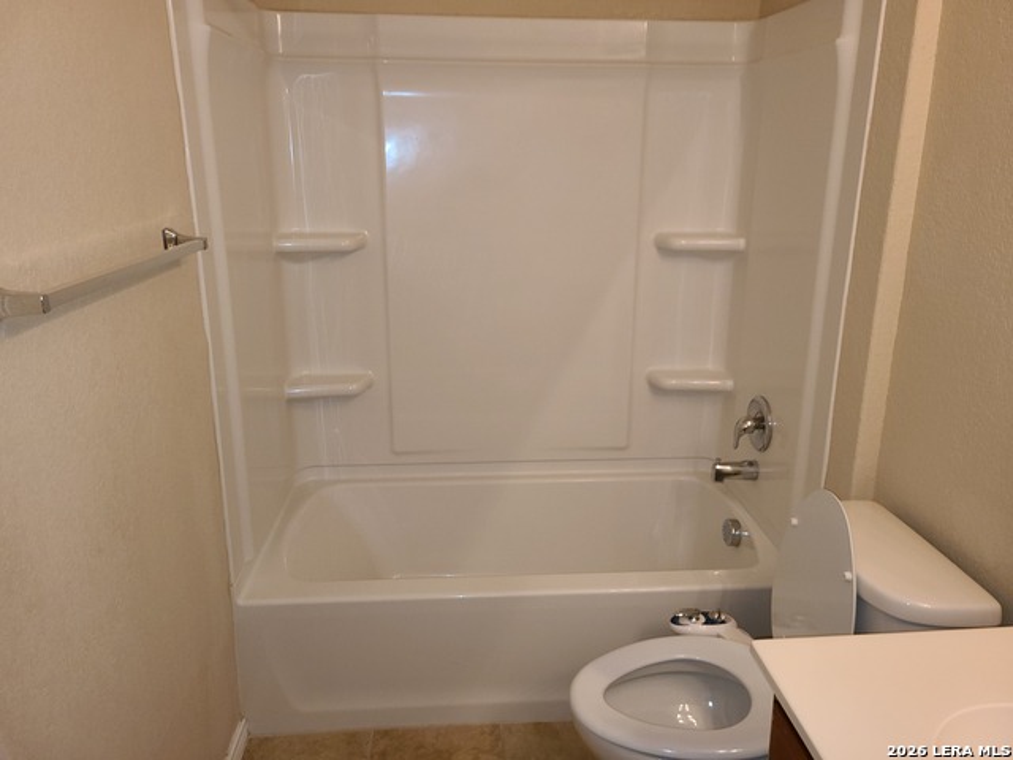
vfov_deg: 53.1
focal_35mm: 26
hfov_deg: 67.3
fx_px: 761
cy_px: 380
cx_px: 506
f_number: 1.8
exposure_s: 1/60
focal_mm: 5.4
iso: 125
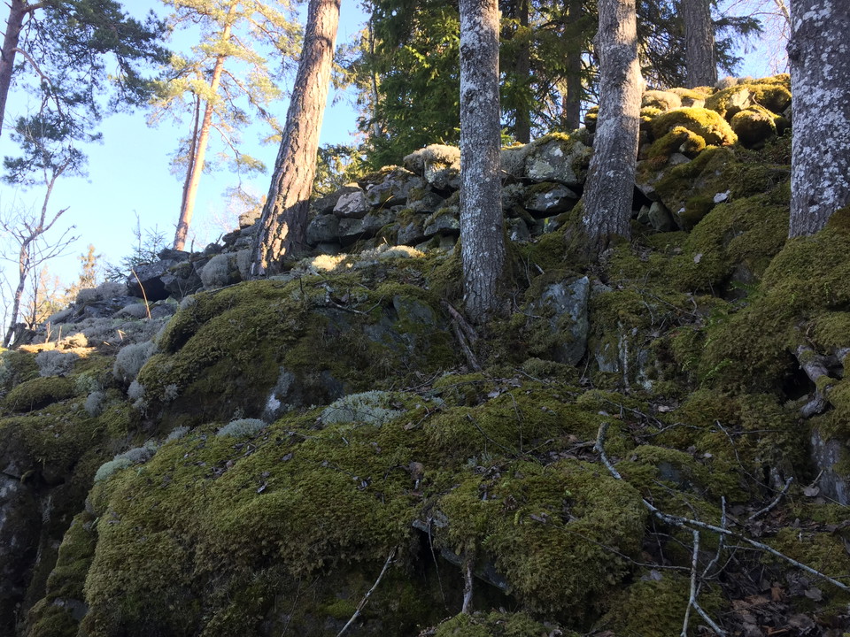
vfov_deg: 48.2
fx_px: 712
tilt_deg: +9.6
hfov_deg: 61.7
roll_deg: -1.5
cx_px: 425
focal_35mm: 29
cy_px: 318
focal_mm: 4.15
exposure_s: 1/108
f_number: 2.2
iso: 32
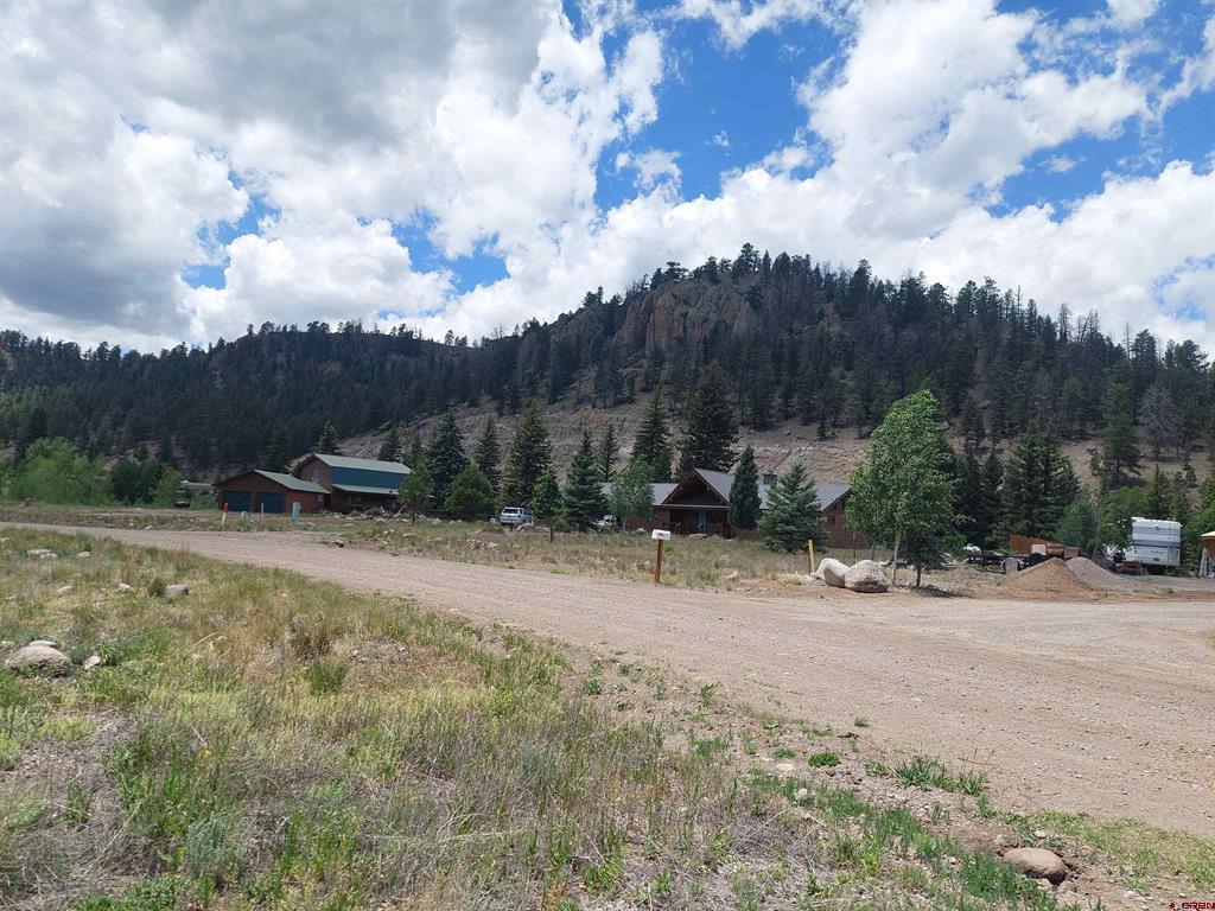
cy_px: 456
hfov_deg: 71.6
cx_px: 608
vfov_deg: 56.8
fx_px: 842
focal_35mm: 24
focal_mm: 5.23
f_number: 1.8
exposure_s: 1/1744
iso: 40
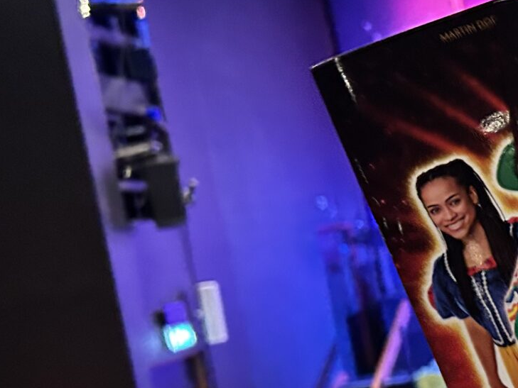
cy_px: 287
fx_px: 1093
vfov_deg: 20.0
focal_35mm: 73
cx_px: 677
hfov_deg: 23.5
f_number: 1.5
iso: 500
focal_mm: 5.7
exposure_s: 1/25
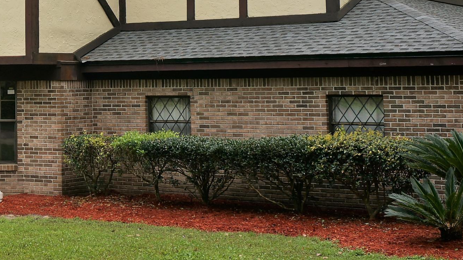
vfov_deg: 13.3
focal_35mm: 89
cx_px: 17
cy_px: -28
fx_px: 1095
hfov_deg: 23.1
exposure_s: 1/125
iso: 100
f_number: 8
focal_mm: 25
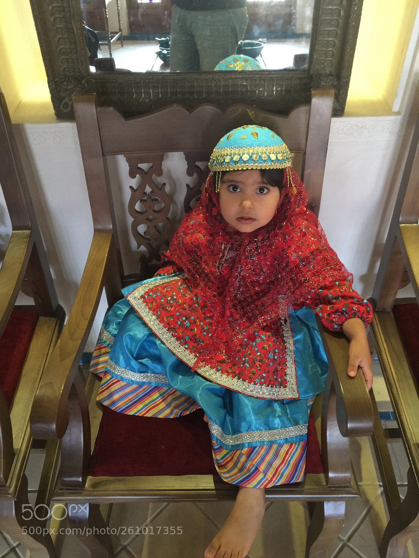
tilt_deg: -44.1
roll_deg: +0.0
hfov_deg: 48.2
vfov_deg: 61.7
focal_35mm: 29
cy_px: 279
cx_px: 210
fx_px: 468
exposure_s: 1/4
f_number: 2.2
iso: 80
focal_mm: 4.15
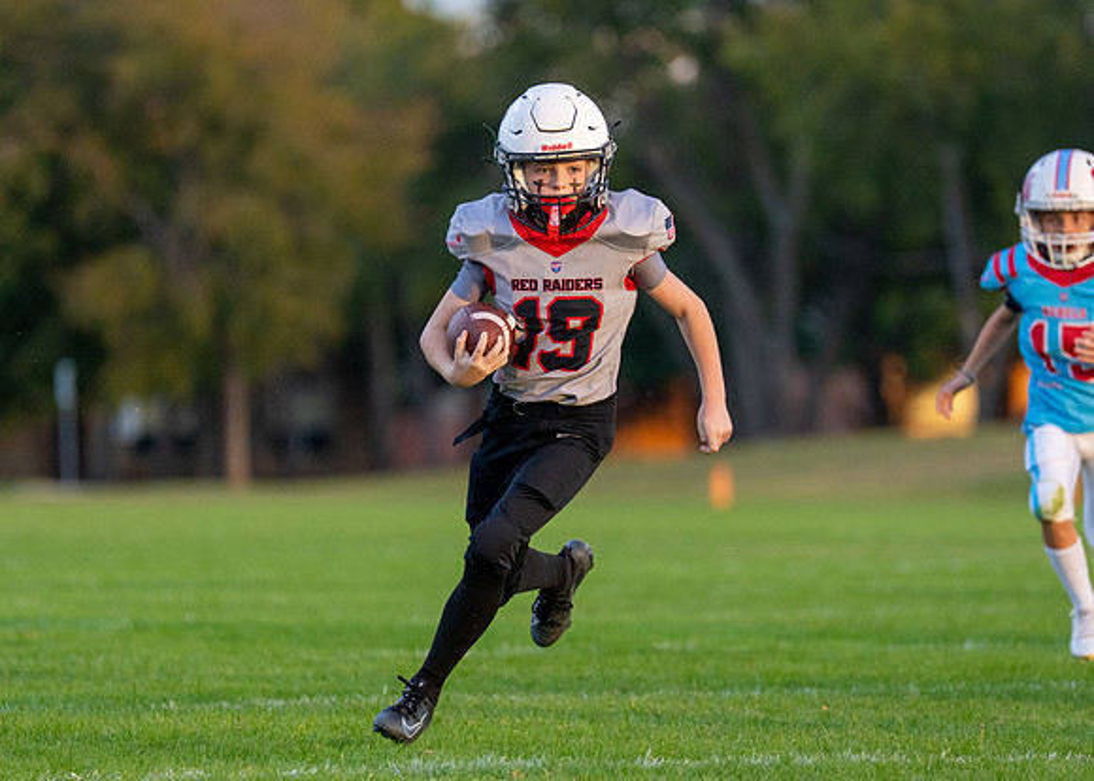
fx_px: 10865
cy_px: 426
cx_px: 560
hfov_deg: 5.8
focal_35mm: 350
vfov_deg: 4.1
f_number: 2.8
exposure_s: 1/1600
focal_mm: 200
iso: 1000
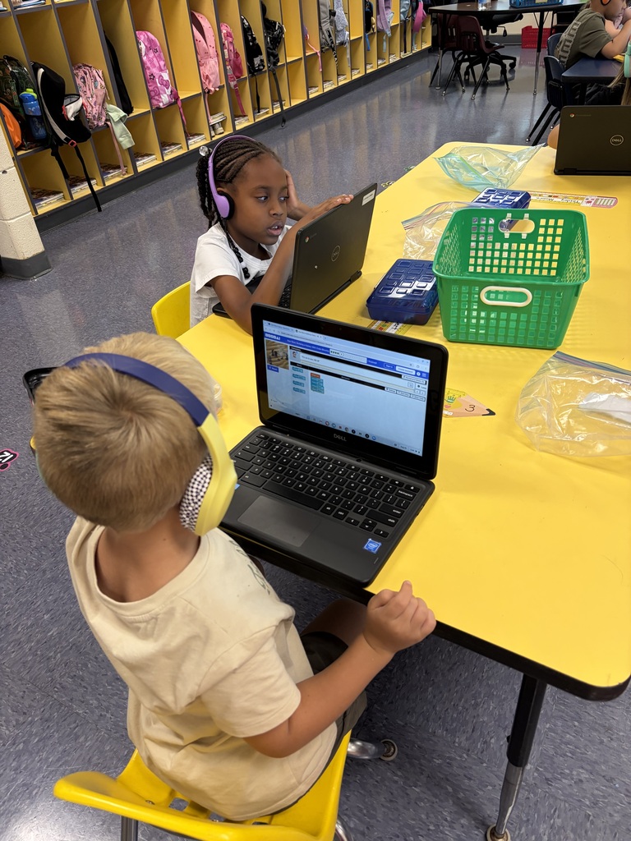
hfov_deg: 53.1
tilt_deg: -36.5
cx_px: 316
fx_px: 632
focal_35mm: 26
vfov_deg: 67.3
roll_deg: +7.4
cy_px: 420
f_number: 1.6
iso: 125
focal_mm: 5.96
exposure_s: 1/60
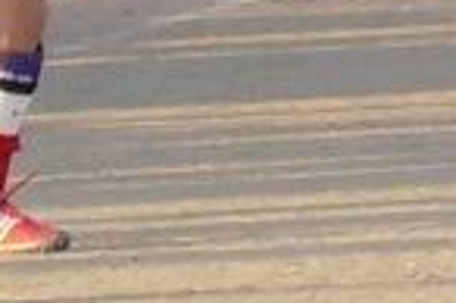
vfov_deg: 0.9
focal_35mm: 1501
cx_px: -637
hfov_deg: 1.4
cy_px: 186
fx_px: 18991
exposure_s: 1/250
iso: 360
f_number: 5.8
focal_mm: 49.7
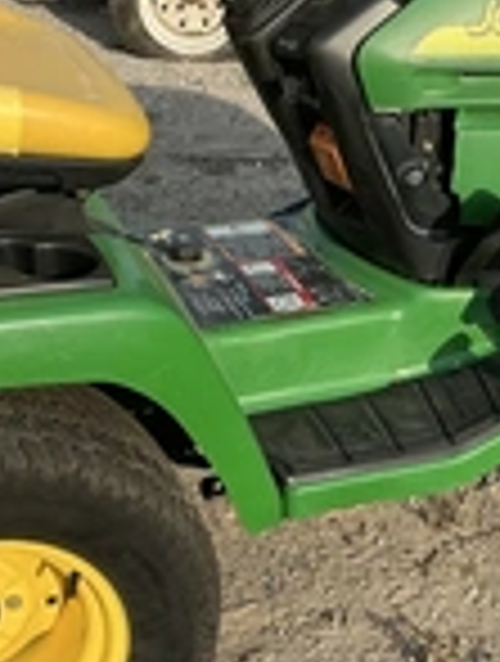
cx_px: 347
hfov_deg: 19.4
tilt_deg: -27.2
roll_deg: -4.0
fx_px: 1457
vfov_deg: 25.6
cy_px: 383
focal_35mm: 76
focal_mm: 3
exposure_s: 1/962
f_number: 1.8
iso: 25
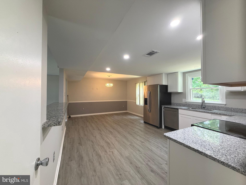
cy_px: 92
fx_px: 99
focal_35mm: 14
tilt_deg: +0.7
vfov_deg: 85.7
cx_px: 123
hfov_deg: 102.1
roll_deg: +0.0
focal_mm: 2.22
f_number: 2.2
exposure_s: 1/60
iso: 200
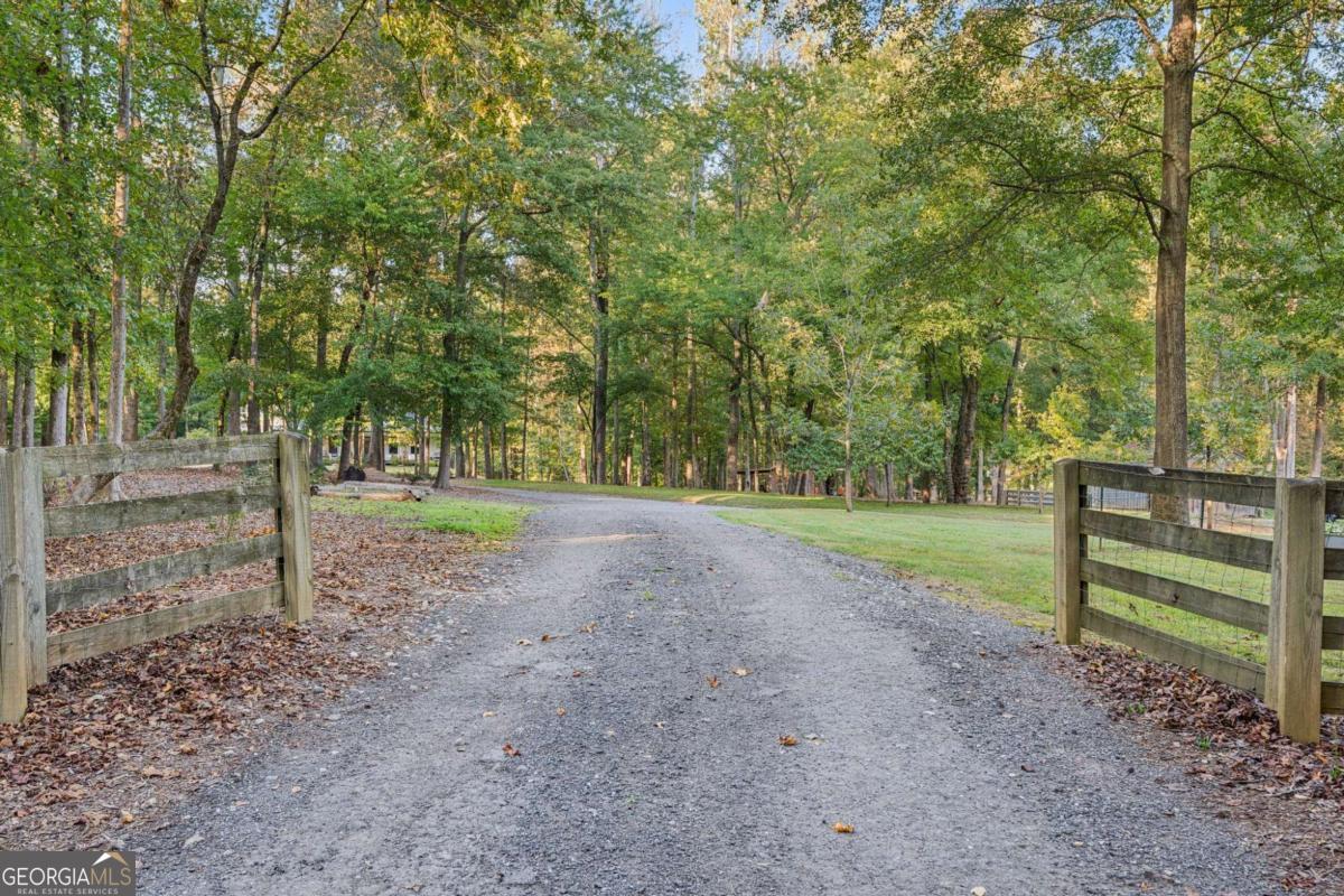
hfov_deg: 59.5
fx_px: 1176
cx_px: 672
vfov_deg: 41.7
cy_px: 448
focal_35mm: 32
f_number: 8
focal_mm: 31.5
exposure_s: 1/13
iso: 400
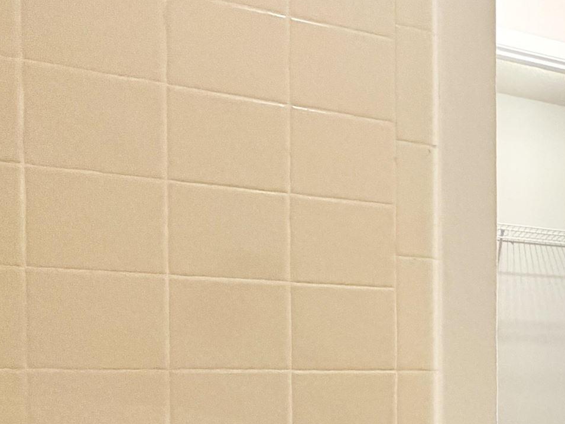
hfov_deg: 26.5
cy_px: 376
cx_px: 894
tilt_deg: -0.5
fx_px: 734
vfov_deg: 30.8
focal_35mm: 45
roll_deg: -0.2
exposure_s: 1/120
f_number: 2.2
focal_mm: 2.22
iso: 320
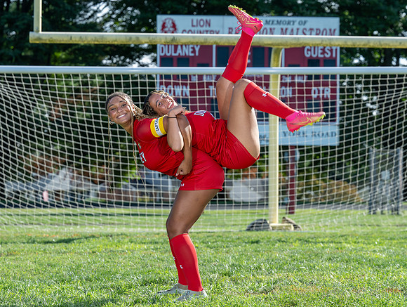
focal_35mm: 114
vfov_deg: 13.0
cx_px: 222
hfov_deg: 17.2
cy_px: 161
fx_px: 1348
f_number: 4.5
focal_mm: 79
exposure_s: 1/320
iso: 100
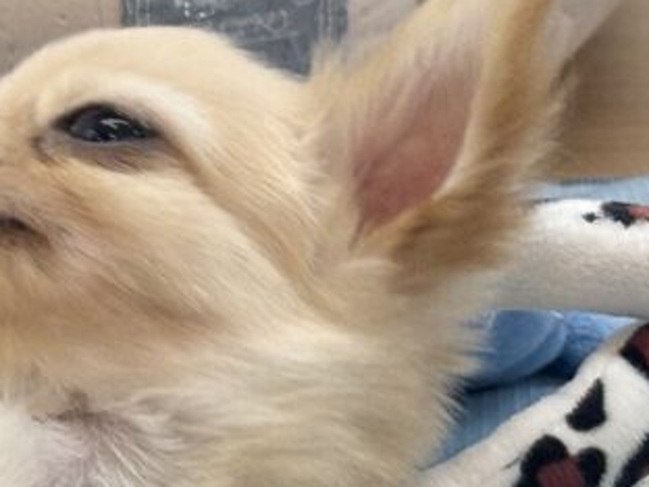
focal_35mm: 200
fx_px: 3750
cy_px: 231
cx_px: -418
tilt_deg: -17.6
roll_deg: +3.2
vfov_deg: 7.4
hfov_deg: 9.5
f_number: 1.6
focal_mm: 5.96
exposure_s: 1/100
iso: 50
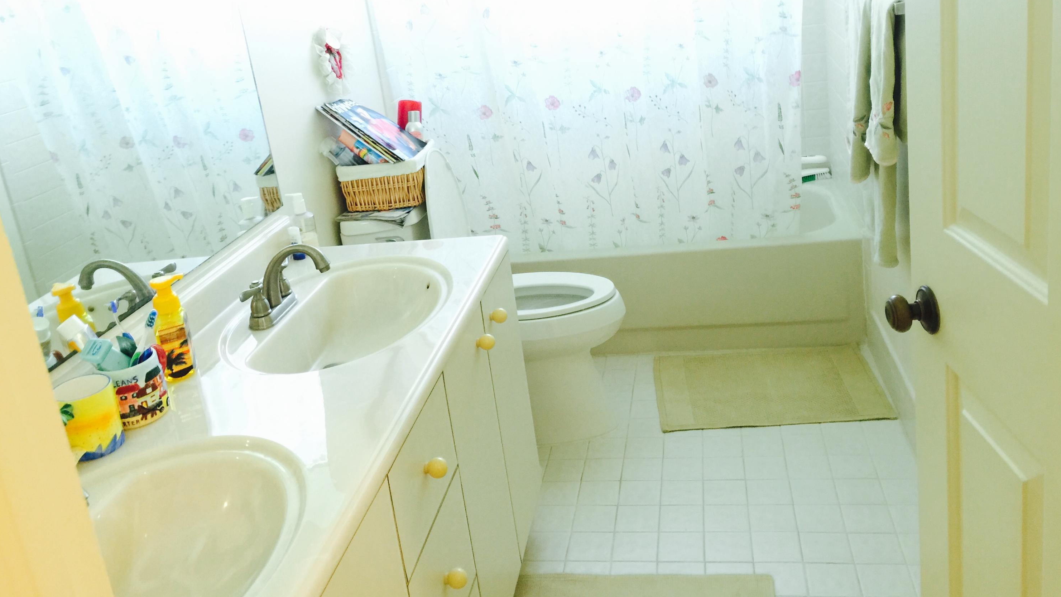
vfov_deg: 36.4
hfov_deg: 61.0
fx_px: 900
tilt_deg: -16.3
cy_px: 216
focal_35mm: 32
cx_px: 535
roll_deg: +8.0
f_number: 2.2
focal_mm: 4.15
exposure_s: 1/10
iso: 100
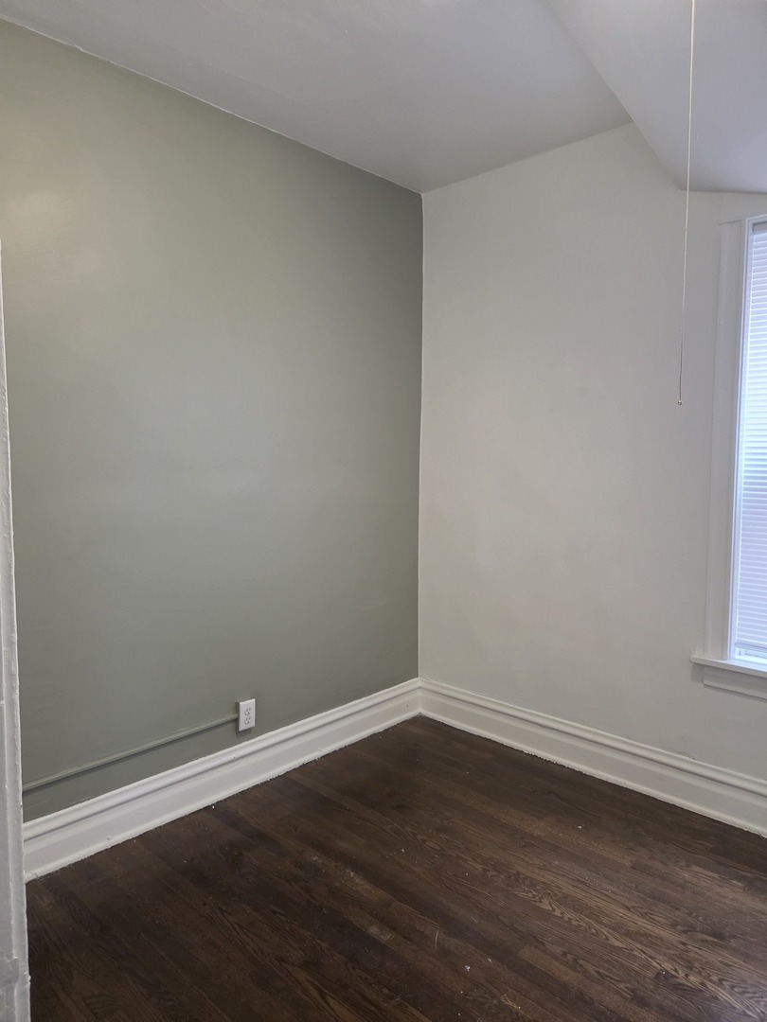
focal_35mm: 23
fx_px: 679
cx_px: 384
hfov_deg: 58.9
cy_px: 511
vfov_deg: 73.9
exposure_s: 1/120
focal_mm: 5.4
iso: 800
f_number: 1.8
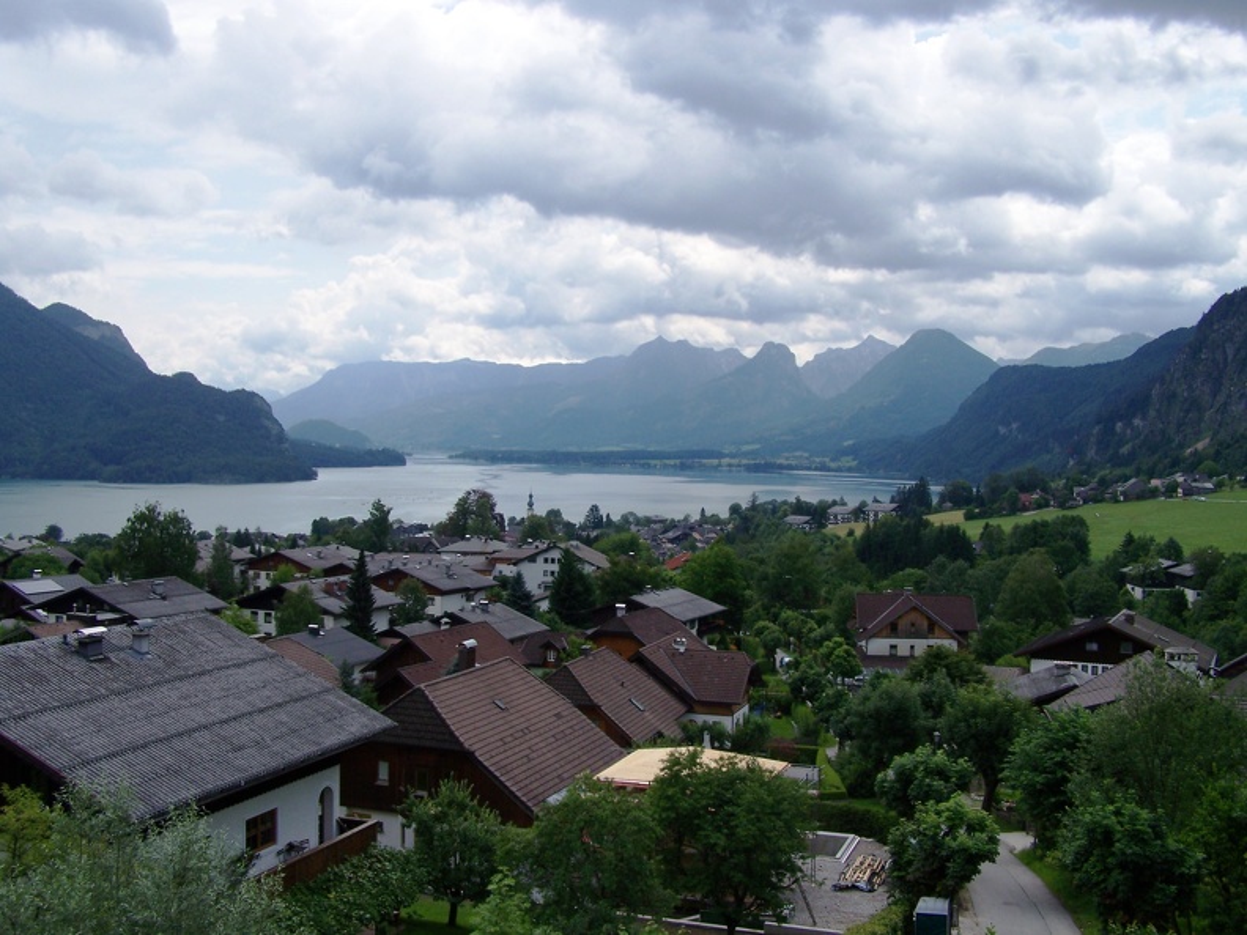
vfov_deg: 37.7
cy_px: 468
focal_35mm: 38
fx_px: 1369
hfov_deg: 49.0
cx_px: 624
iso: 64
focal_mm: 6.3
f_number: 4
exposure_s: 1/640
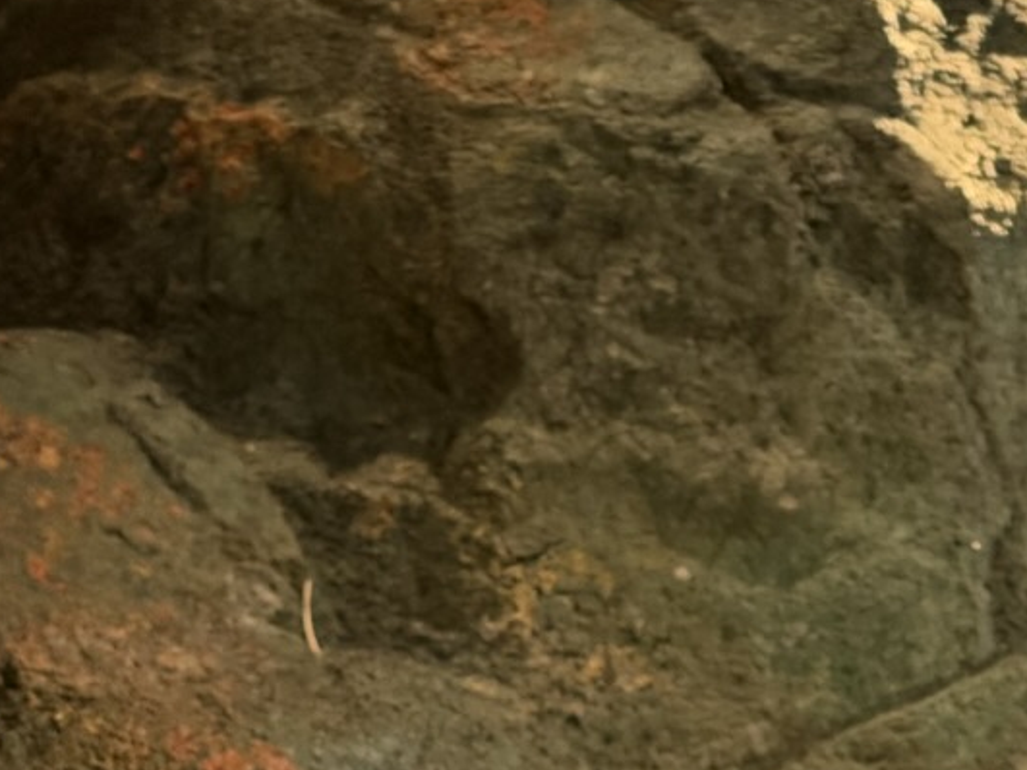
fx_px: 11449
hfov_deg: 5.1
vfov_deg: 3.8
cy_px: 590
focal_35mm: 386
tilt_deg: +8.5
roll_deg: -0.7
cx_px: 161
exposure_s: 1/60
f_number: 2.8
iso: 400
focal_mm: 16.89
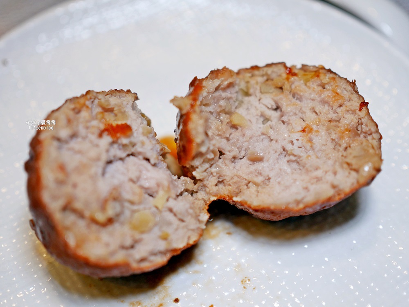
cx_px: 204
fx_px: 591
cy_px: 154
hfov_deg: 38.2
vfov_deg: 29.1
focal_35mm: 50
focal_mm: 25
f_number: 1.8
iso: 200
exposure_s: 1/250
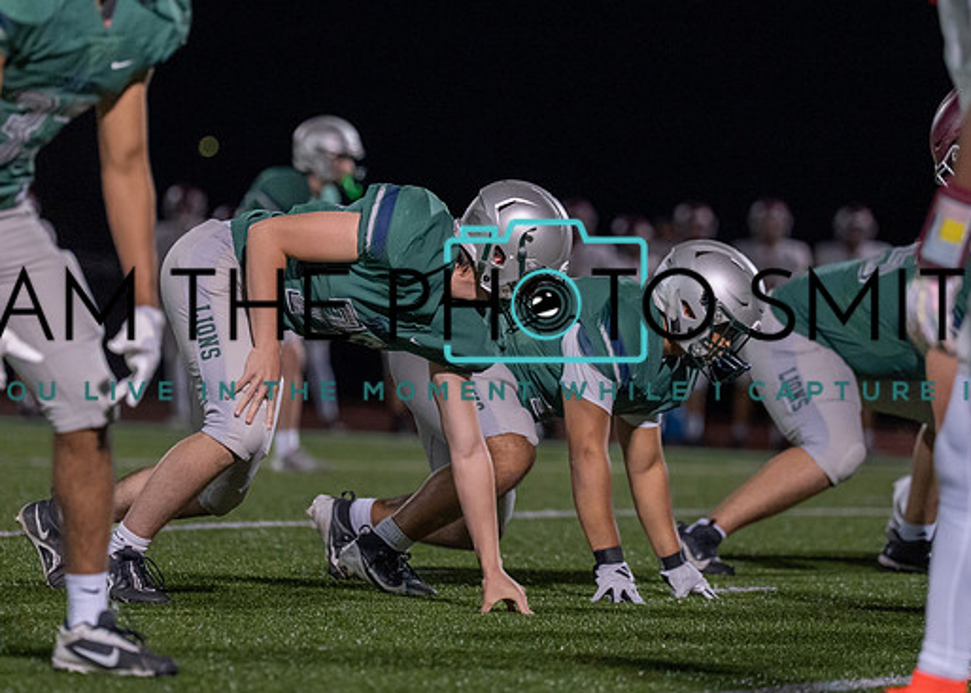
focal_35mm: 287
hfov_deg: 7.0
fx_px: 7914
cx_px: 482
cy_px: 306
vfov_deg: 5.0
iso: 2000
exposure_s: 1/1000
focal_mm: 165
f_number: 2.8
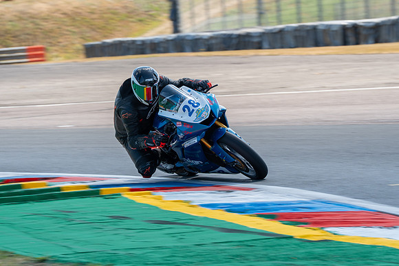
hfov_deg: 7.8
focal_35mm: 264
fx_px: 2923
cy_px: 111
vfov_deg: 5.2
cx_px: 184
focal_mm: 200
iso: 160
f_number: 9
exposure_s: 1/200
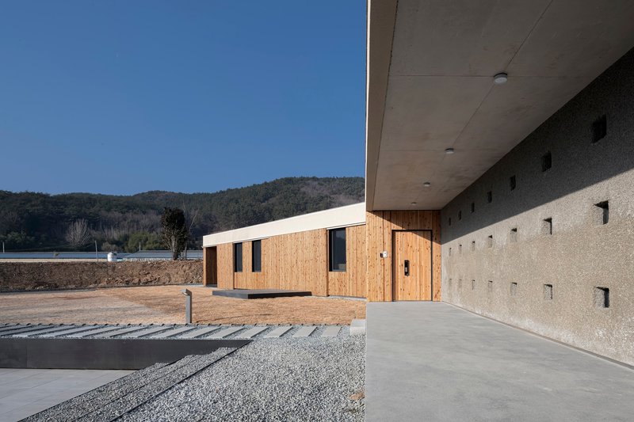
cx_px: 317
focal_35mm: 19
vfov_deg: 64.5
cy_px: 211
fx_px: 335
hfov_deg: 86.9
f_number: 16
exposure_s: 1/50
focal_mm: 19
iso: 200
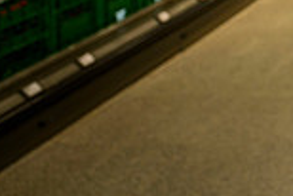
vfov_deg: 12.3
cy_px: -165
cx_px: 580
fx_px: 831
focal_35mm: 102
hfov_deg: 15.9
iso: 500
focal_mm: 24
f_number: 3.2
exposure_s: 1/160
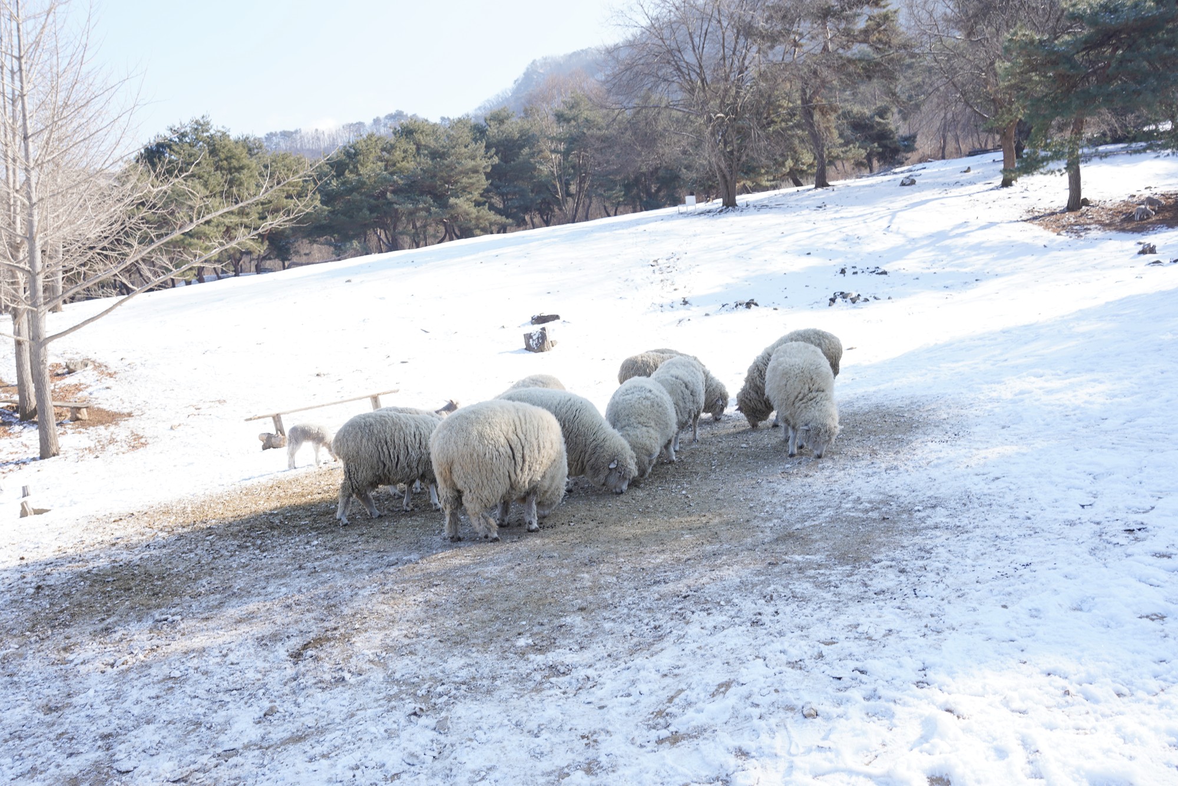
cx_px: 589
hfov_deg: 57.2
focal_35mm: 33
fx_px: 1080
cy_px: 393
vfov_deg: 40.0
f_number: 8
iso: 100
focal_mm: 33
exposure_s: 1/100
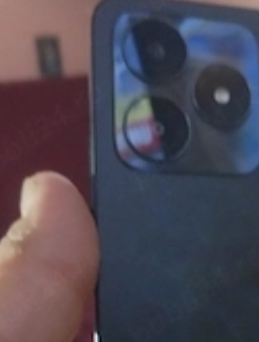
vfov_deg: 28.4
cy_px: 319
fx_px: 644
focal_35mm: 65
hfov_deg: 22.1
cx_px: 238
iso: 4584
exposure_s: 1/14.3
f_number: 1.8
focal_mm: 3.98
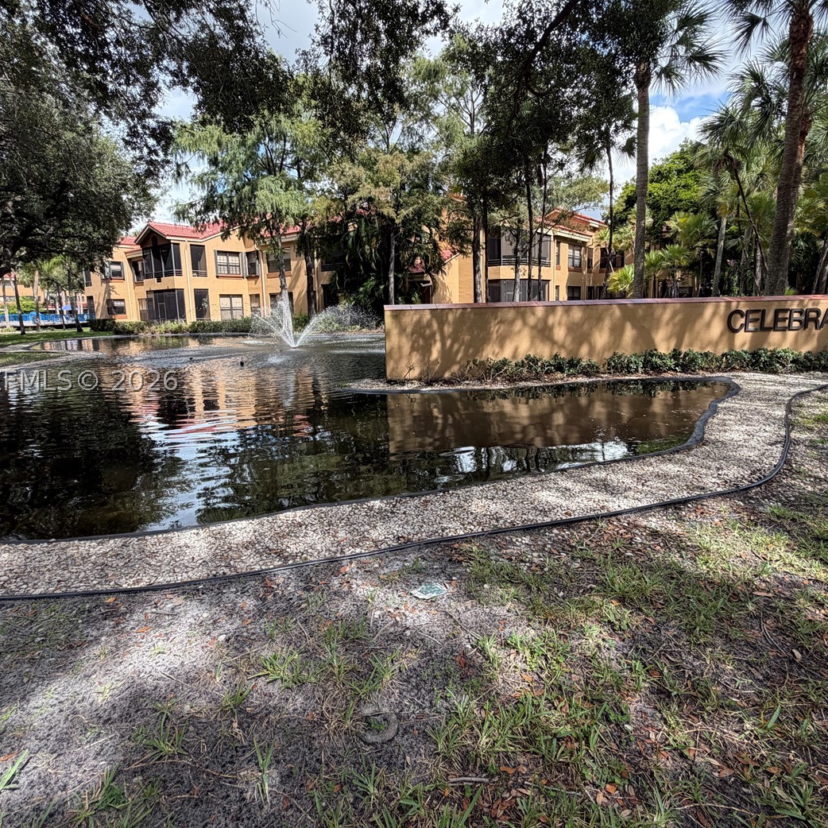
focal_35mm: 19
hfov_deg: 77.7
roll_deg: +2.0
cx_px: 422
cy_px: 381
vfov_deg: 77.5
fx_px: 514
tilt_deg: -8.8
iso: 50
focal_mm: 2.22
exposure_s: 1/502
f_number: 2.2
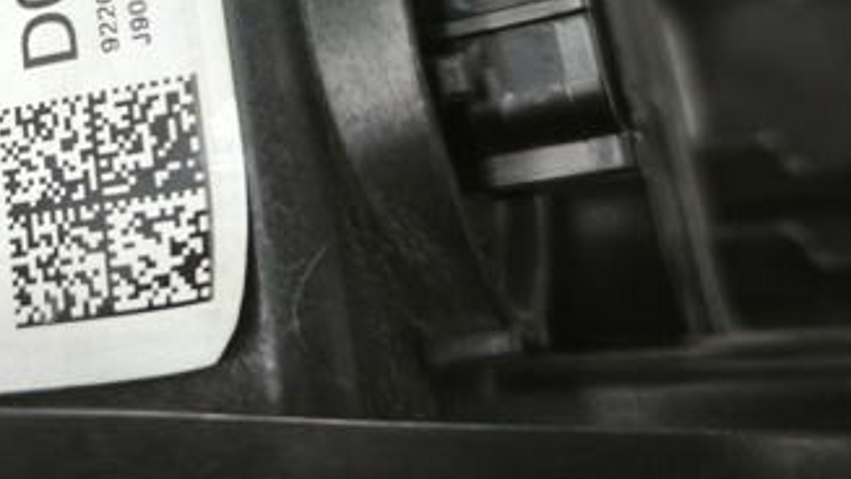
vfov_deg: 23.4
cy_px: -3
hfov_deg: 39.3
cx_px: 96
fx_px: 1106
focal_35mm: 49
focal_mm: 5.35
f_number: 1.7
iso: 320
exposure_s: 1/50
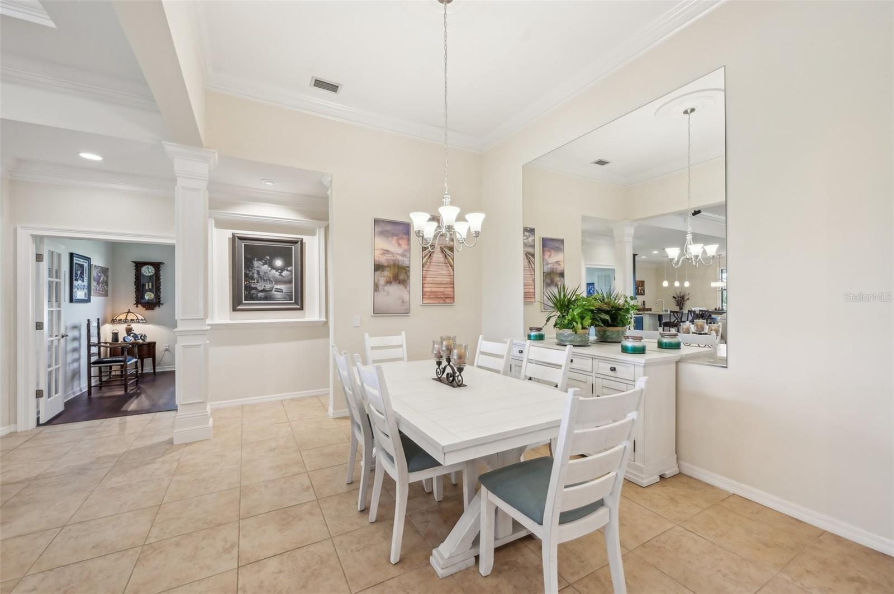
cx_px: 447
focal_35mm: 14
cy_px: 297
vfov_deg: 81.1
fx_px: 347
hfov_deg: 104.3
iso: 400
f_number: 8
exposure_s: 1/15
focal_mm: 14
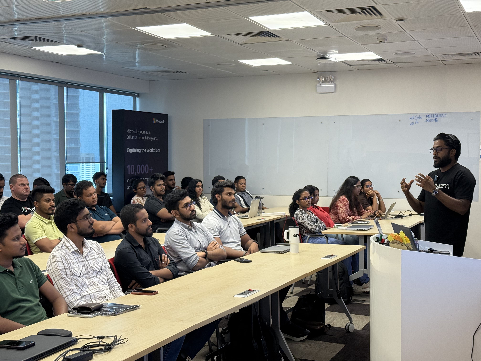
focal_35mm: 48
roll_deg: -0.5
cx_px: 240
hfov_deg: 39.7
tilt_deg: -2.5
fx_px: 667
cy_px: 180
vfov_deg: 30.3
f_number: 1.78
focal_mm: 6.76
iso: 160
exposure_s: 1/120
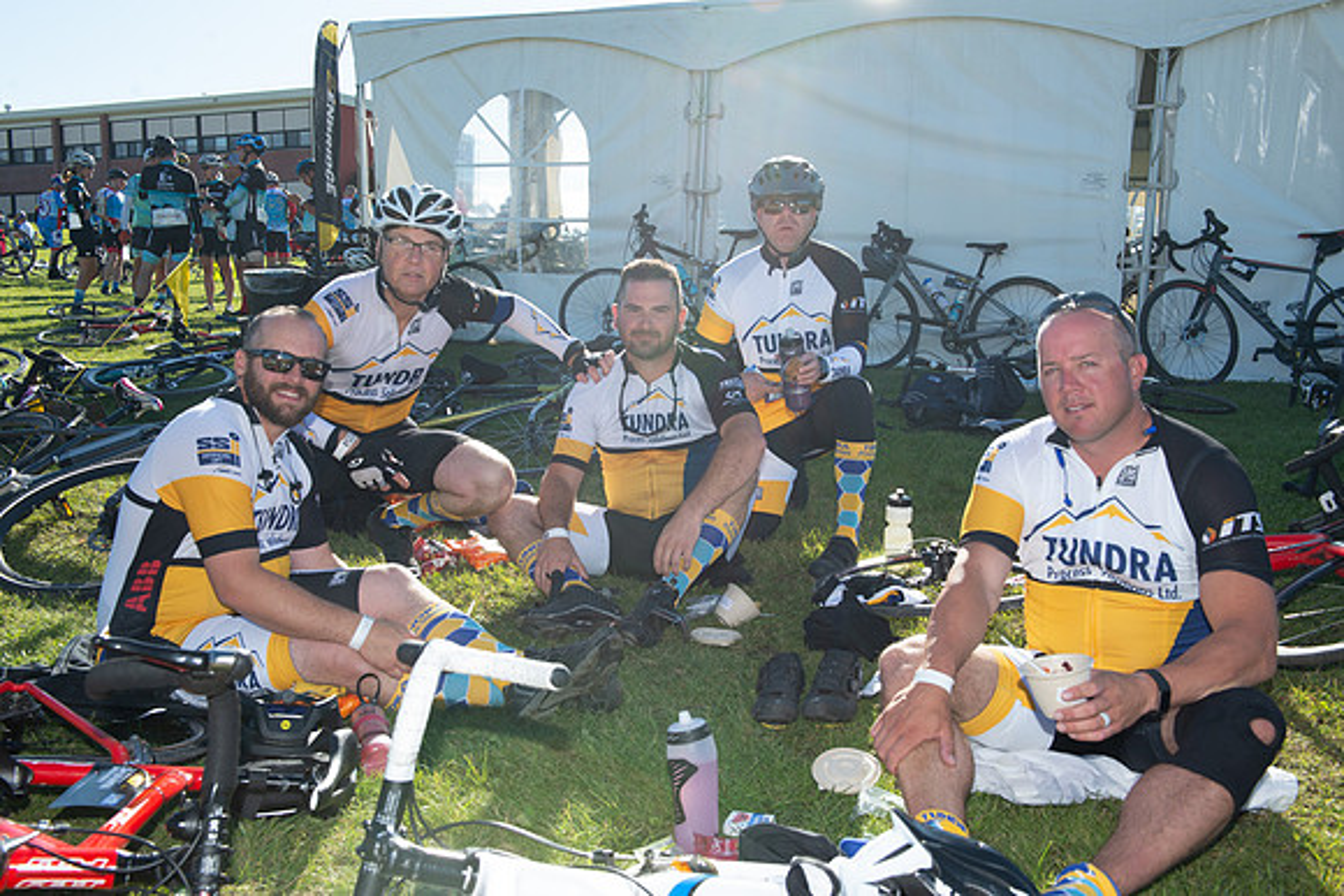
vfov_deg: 36.9
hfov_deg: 53.1
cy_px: 448
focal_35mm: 36
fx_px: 1344
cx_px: 672
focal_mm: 36
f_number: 9
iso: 320
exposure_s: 1/400
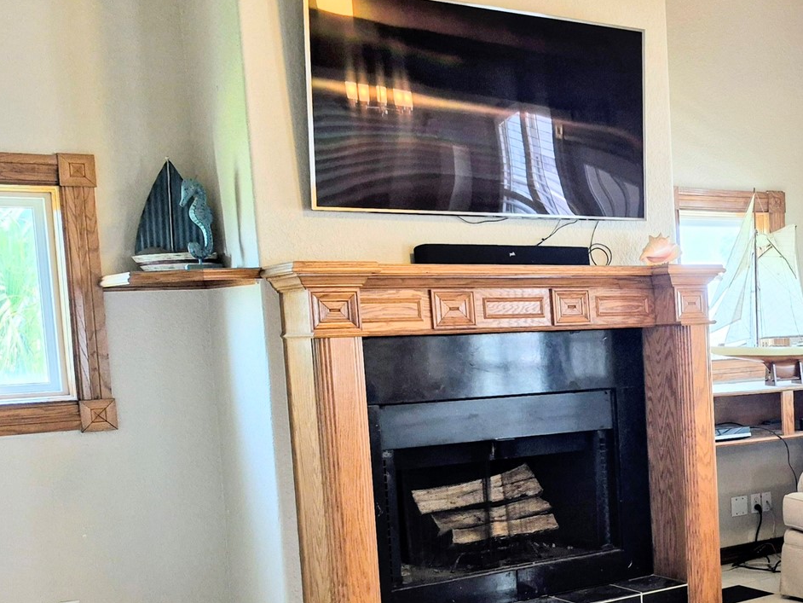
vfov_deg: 28.8
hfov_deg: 34.9
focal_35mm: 50
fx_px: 1160
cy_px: 428
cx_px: 790
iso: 125
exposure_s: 1/120
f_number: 1.8
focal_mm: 5.4
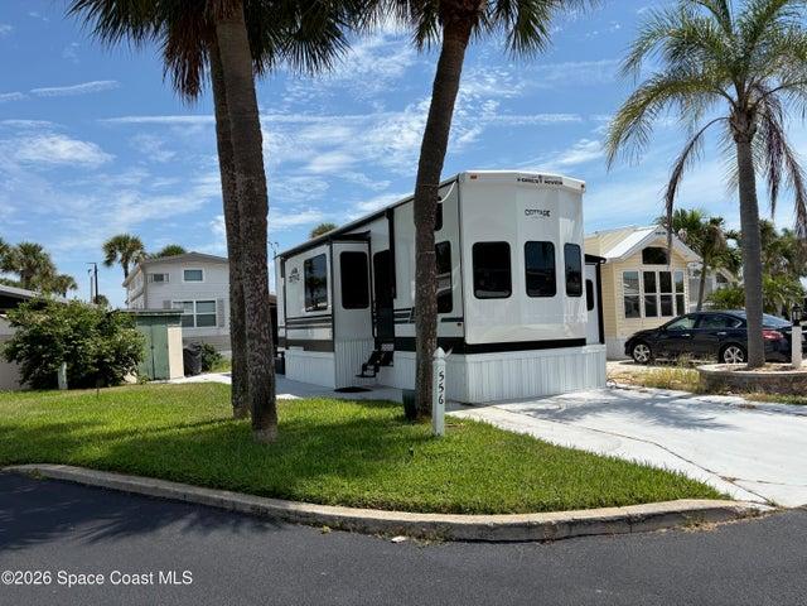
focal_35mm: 26
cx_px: 404
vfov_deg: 53.1
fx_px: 606
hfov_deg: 67.3
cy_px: 303
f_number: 1.6
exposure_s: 1/5348
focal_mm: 5.96
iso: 50
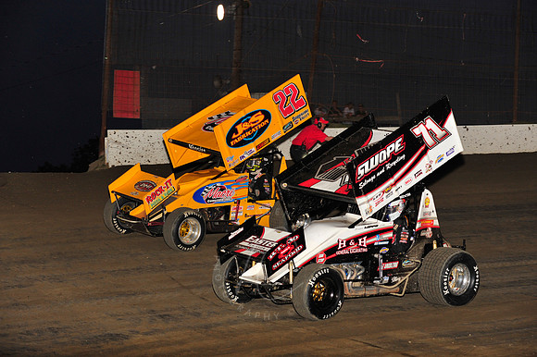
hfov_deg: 18.3
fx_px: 1670
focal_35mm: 112
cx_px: 268
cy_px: 178
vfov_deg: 12.2
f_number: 6.3
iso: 1000
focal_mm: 112
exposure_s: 1/320
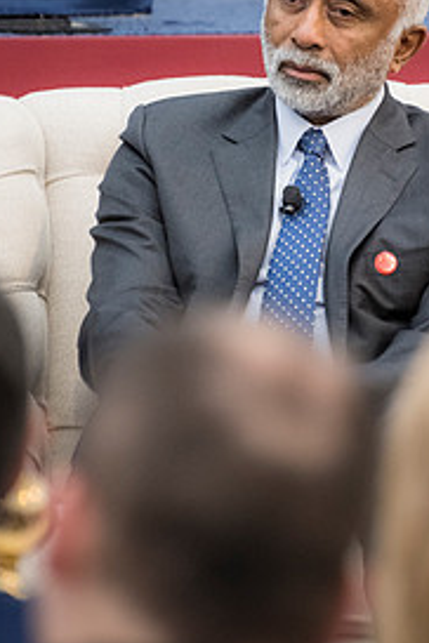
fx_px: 7060
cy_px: 165
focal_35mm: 395
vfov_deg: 5.2
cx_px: 323
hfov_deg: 3.5
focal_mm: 240
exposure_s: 1/400
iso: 2500
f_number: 5.3
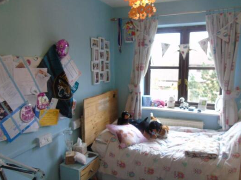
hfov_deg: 63.4
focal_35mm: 28
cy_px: 96
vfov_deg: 49.7
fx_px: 195
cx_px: 130
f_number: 3.4
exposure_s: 1/30
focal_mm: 4.4
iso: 250
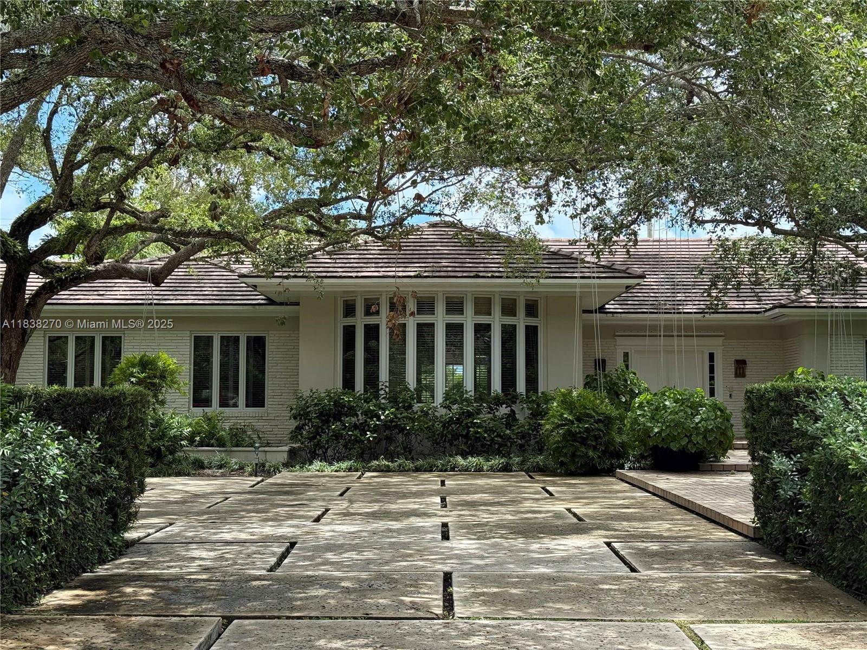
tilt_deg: +4.0
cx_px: 434
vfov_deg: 30.3
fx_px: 1202
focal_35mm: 48
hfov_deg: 39.7
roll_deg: -0.4
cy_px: 325
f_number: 1.78
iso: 80
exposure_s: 1/1377
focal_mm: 6.76
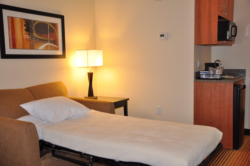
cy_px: 83
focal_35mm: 42
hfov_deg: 46.4
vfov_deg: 31.8
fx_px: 291
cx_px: 125
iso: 400
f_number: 4
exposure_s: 1/80
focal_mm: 28
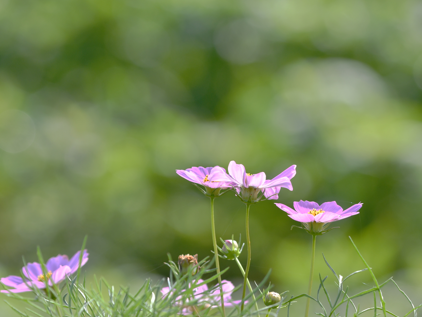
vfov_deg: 3.7
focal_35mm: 397
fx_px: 4840
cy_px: 185
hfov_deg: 5.0
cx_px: 238
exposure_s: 1/500
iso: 100
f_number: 5.6
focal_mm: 200
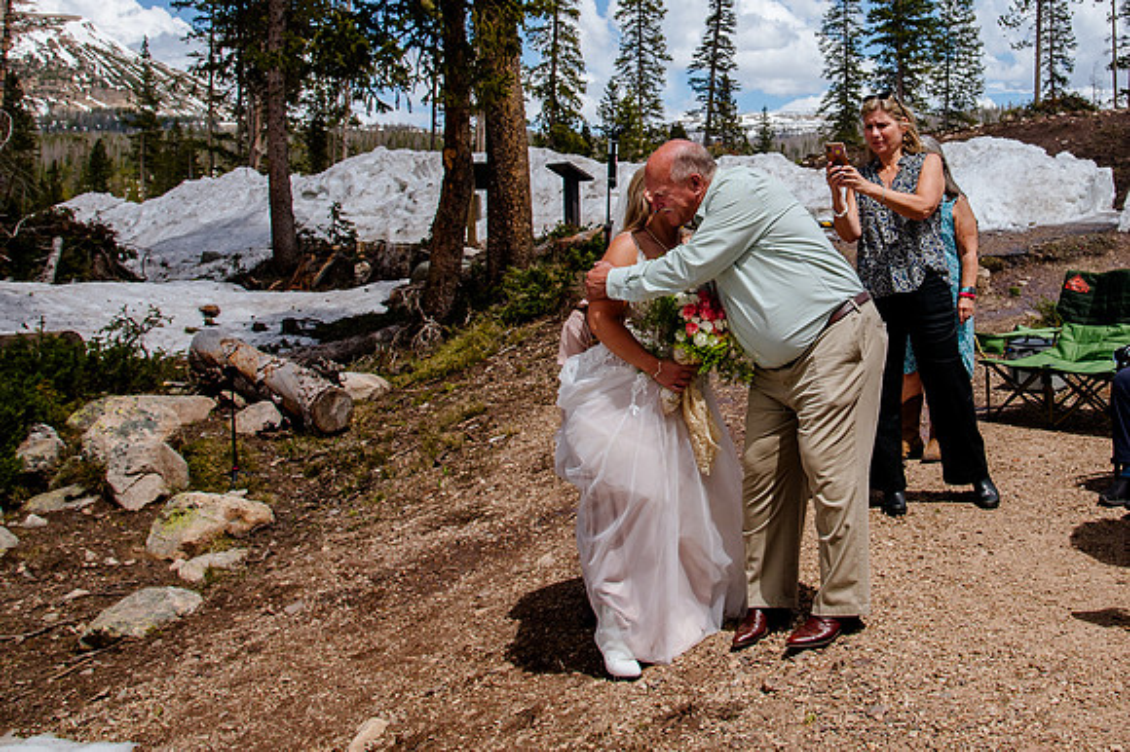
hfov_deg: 41.2
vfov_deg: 28.1
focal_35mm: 47
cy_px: 187
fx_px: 1480
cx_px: 757
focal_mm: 27
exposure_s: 1/640
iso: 200
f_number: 8
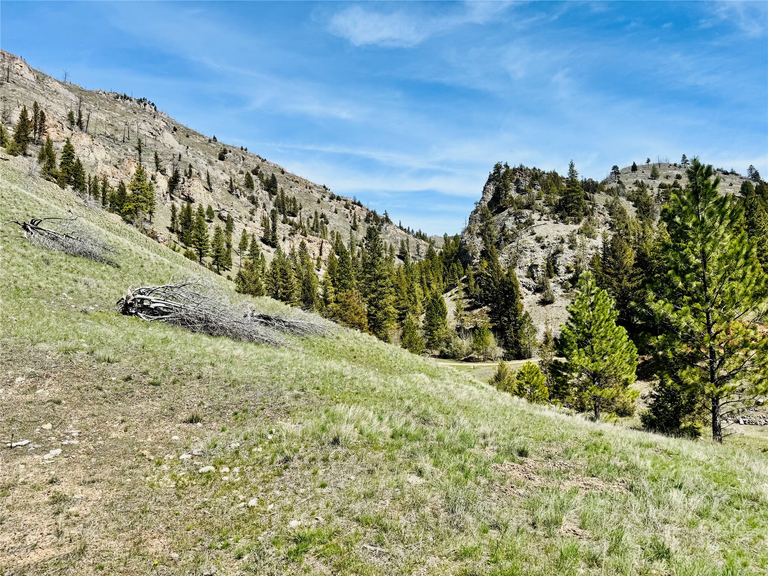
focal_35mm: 24
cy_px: 288
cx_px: 384
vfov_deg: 56.8
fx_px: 532
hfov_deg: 71.6
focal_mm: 6.76
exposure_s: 1/4950
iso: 80
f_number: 1.78
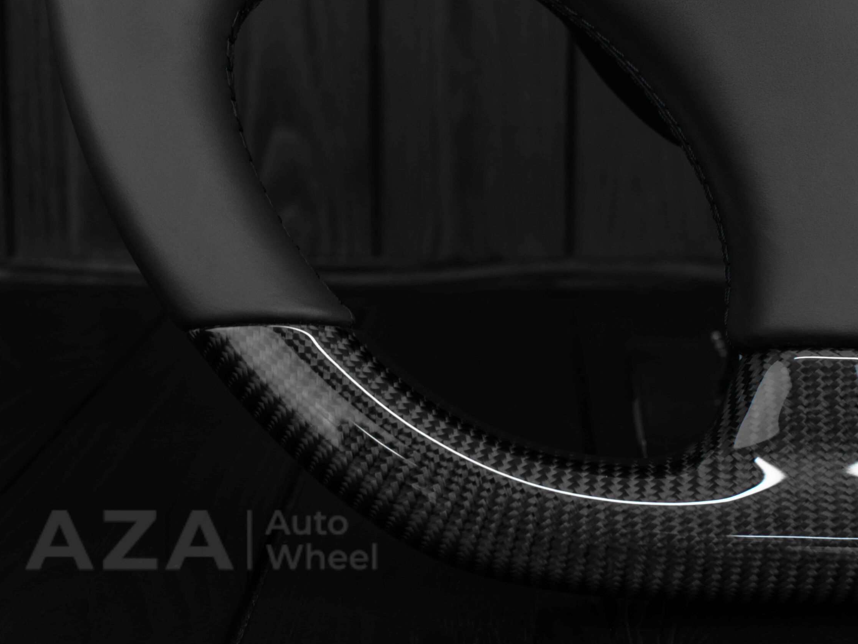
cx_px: 457
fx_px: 1426
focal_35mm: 58
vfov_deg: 25.4
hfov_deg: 33.5
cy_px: 324
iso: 500
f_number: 6.3
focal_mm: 35
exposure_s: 1/125
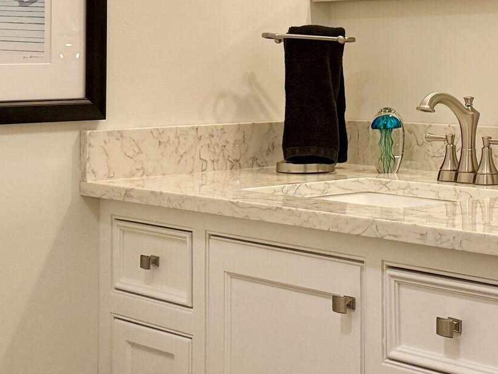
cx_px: 432
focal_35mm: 87
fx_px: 1252
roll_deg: +0.6
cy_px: 38
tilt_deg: +0.1
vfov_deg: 16.7
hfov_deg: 22.1
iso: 200
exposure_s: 1/146
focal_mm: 6.76
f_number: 1.78
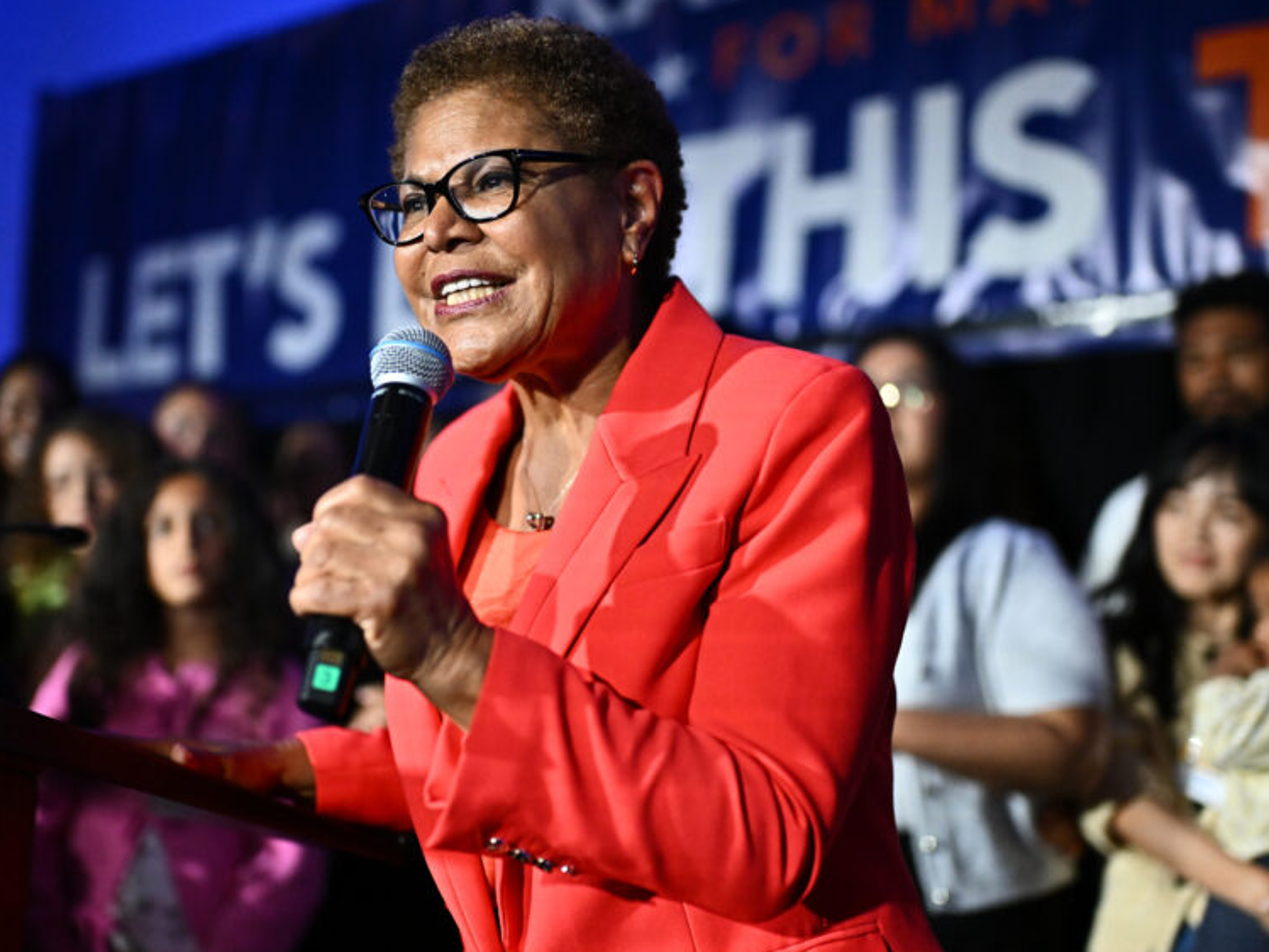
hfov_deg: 41.2
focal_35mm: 46
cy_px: 450
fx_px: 1687
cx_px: 561
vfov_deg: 31.5
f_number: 1.2
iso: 3200
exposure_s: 1/1250
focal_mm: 35
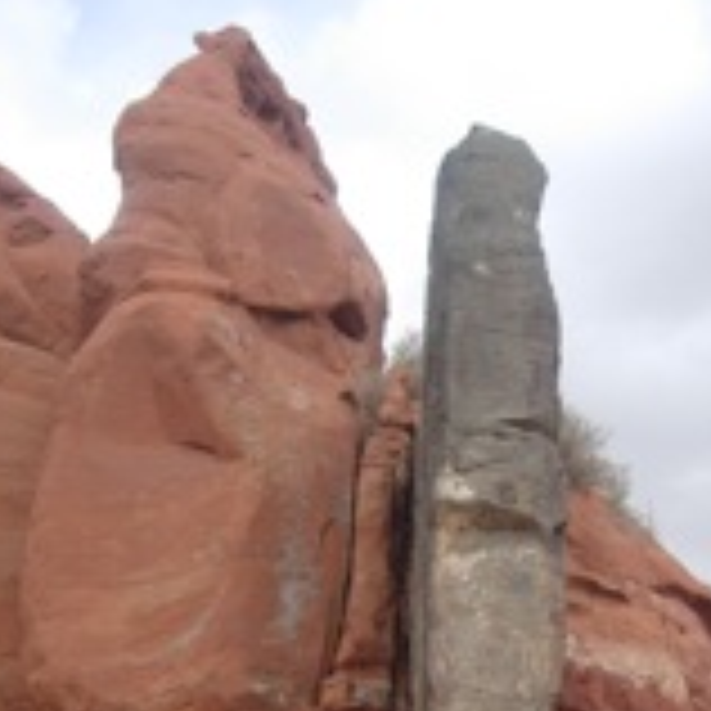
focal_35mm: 85
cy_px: 778
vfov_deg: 19.6
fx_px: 1975
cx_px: 468
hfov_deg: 20.3
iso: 64
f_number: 2.8
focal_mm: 7.8
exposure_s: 1/745
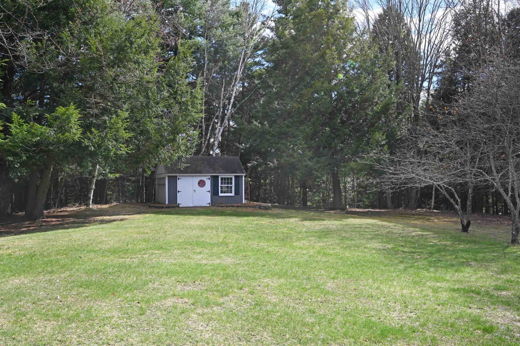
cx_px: 260
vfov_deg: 43.6
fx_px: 433
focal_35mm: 30
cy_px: 173
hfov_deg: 61.9
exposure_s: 1/250
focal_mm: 30
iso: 500
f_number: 14
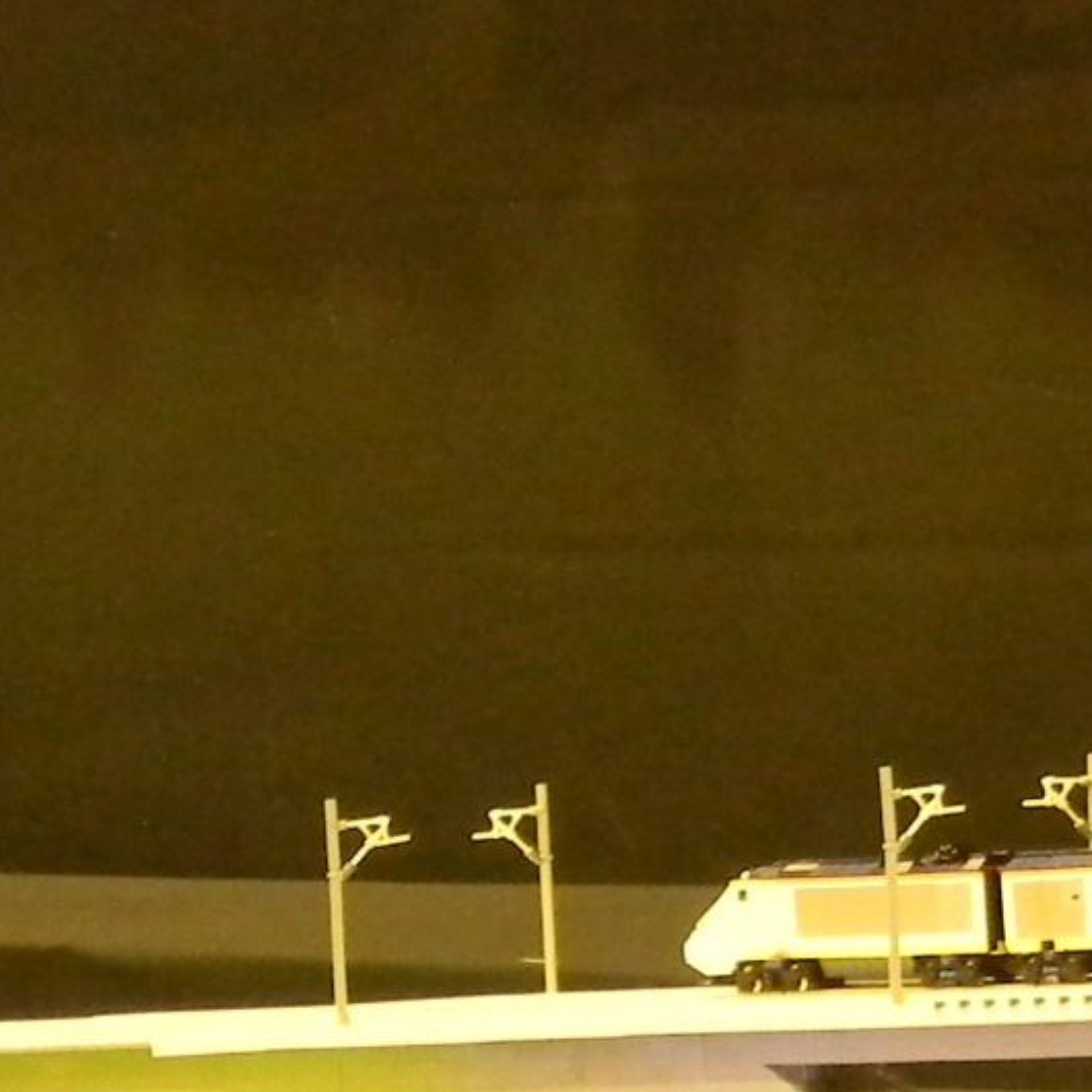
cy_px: 1043
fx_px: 7245
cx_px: 2437
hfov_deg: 8.1
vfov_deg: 8.6
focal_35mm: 203
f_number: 3.9
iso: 400
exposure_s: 1/3
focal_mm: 8.6
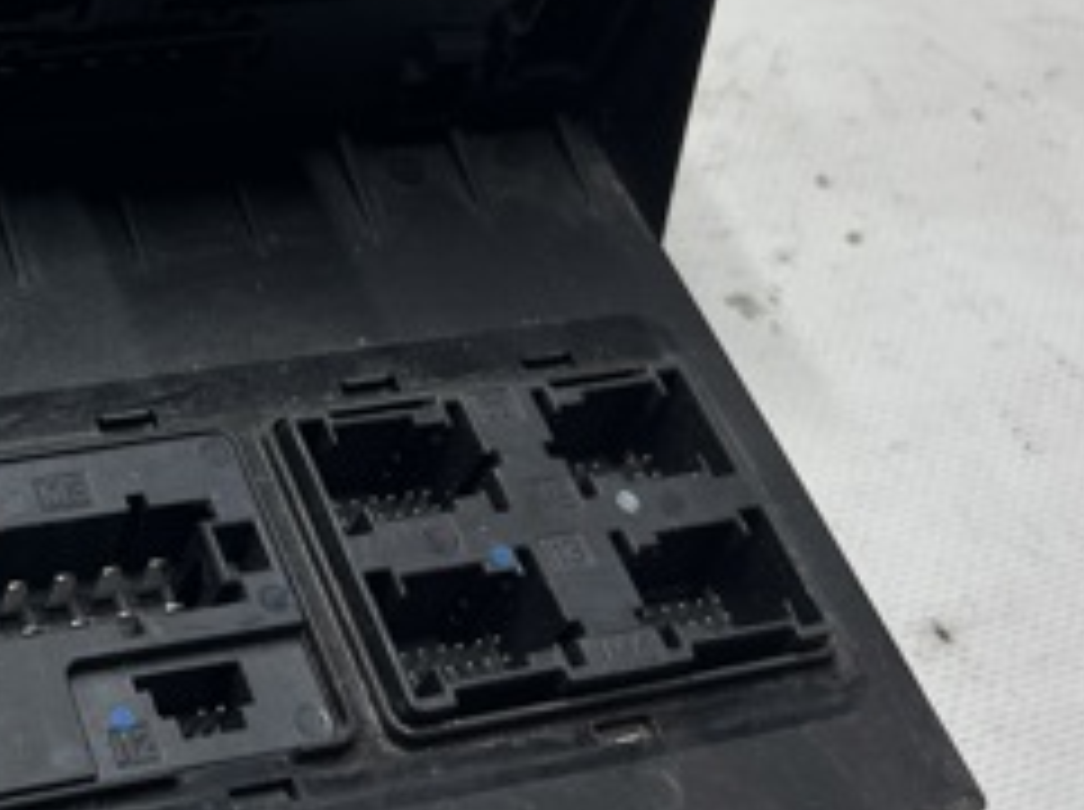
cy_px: 214
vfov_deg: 21.1
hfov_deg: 26.3
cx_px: -67
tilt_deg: -48.9
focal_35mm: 69
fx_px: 2158
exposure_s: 1/100
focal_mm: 5.7
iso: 100
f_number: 1.5
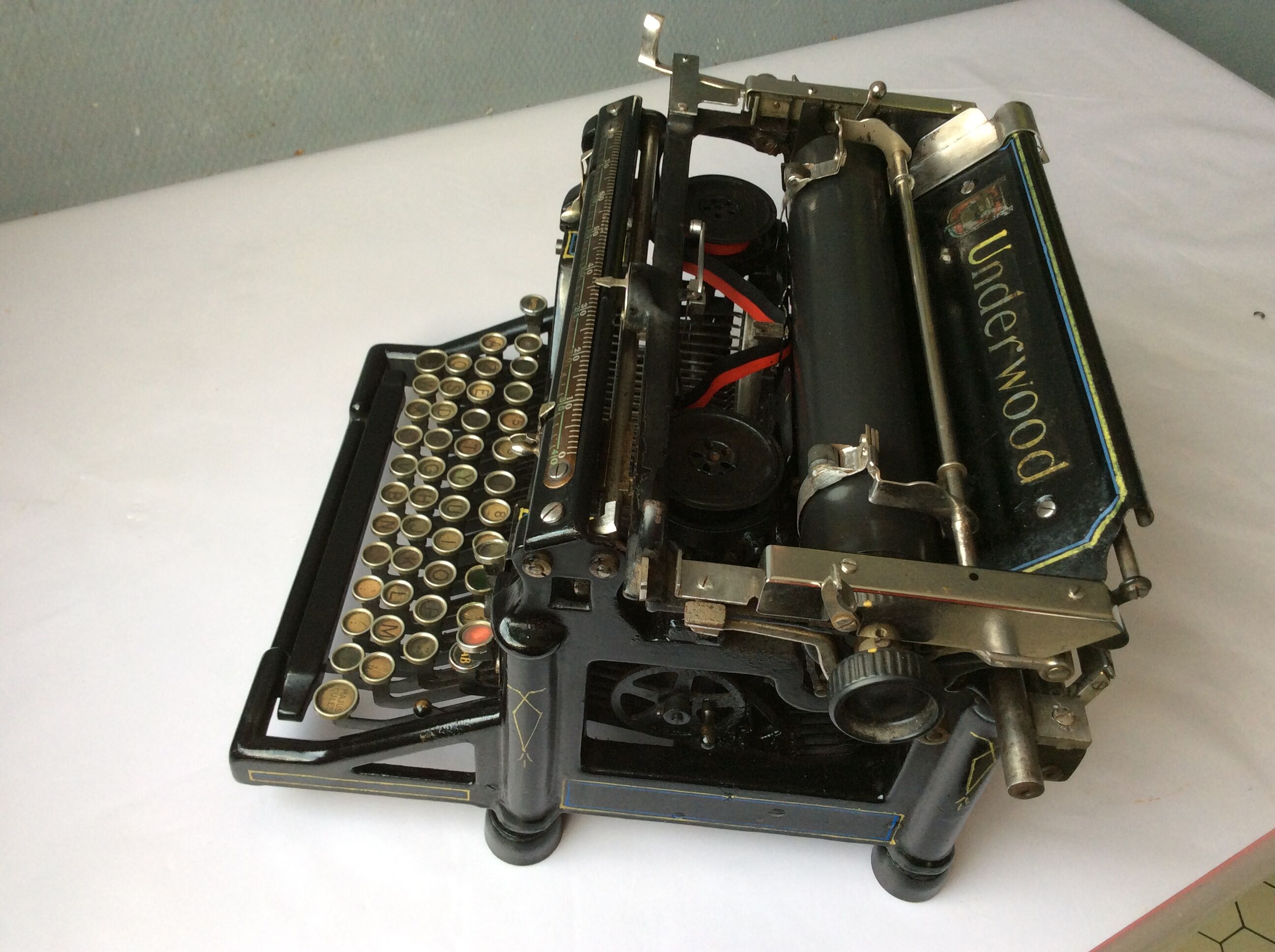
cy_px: 476
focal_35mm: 32
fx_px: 1177
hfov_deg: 56.9
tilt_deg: -48.8
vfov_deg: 44.1
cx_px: 638
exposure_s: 1/100
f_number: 2.4
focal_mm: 3.3
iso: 50
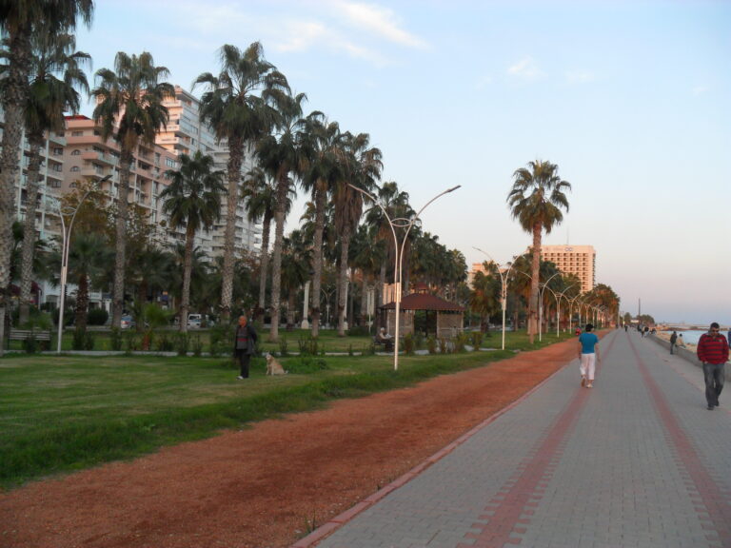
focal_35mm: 35
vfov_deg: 40.7
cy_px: 274
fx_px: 739
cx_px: 366
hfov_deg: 52.6
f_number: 3
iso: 80
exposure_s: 1/125
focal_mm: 6.3
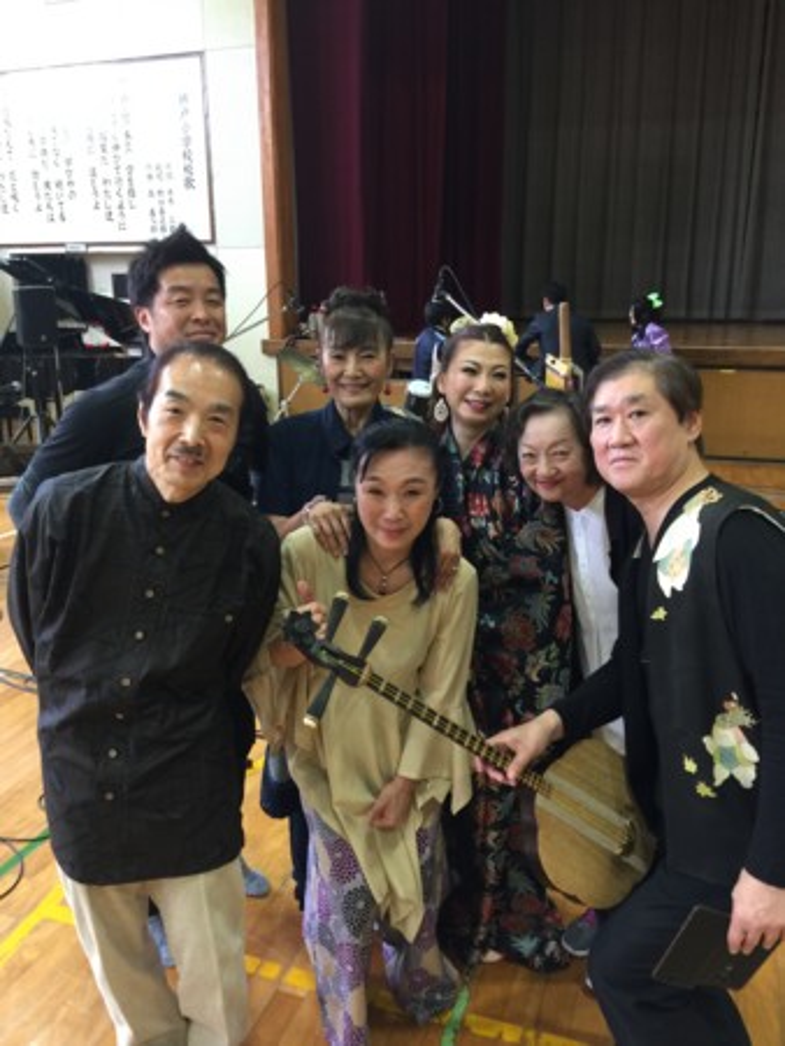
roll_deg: +1.1
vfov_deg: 61.6
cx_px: 392
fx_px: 876
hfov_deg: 48.3
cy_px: 523
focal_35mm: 29
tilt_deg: -15.7
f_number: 2.2
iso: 40
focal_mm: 4.15
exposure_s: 1/15
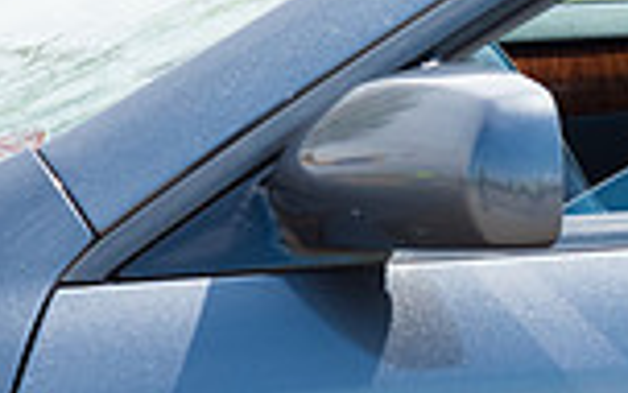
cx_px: 822
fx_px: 5665
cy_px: 172
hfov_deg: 6.3
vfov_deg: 4.0
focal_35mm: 331
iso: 1000
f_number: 7.1
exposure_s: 1/800
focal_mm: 85
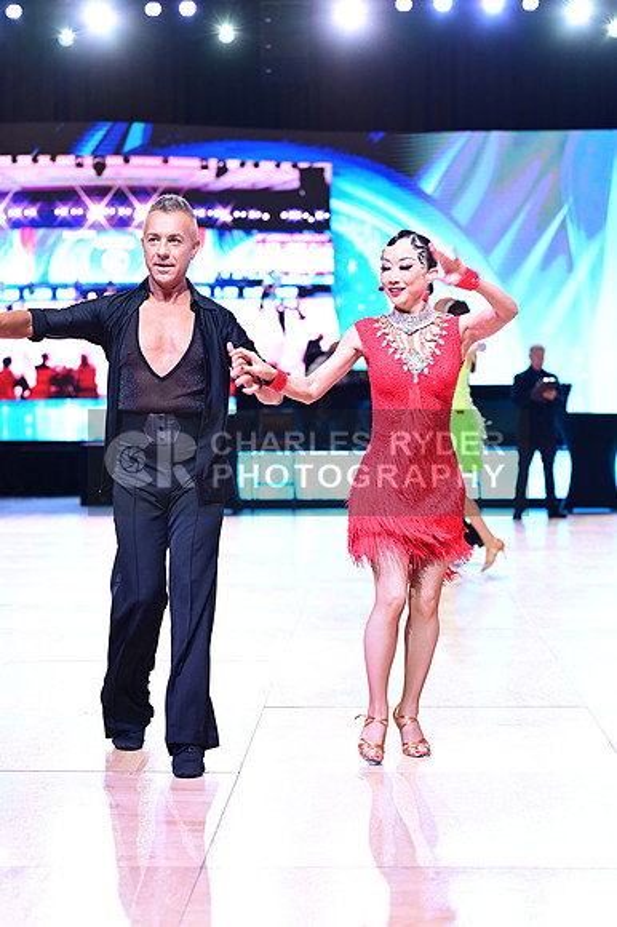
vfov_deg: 28.9
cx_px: 308
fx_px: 1802
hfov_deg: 19.4
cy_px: 464
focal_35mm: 70
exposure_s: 1/400
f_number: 2.8
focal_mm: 70
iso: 2000
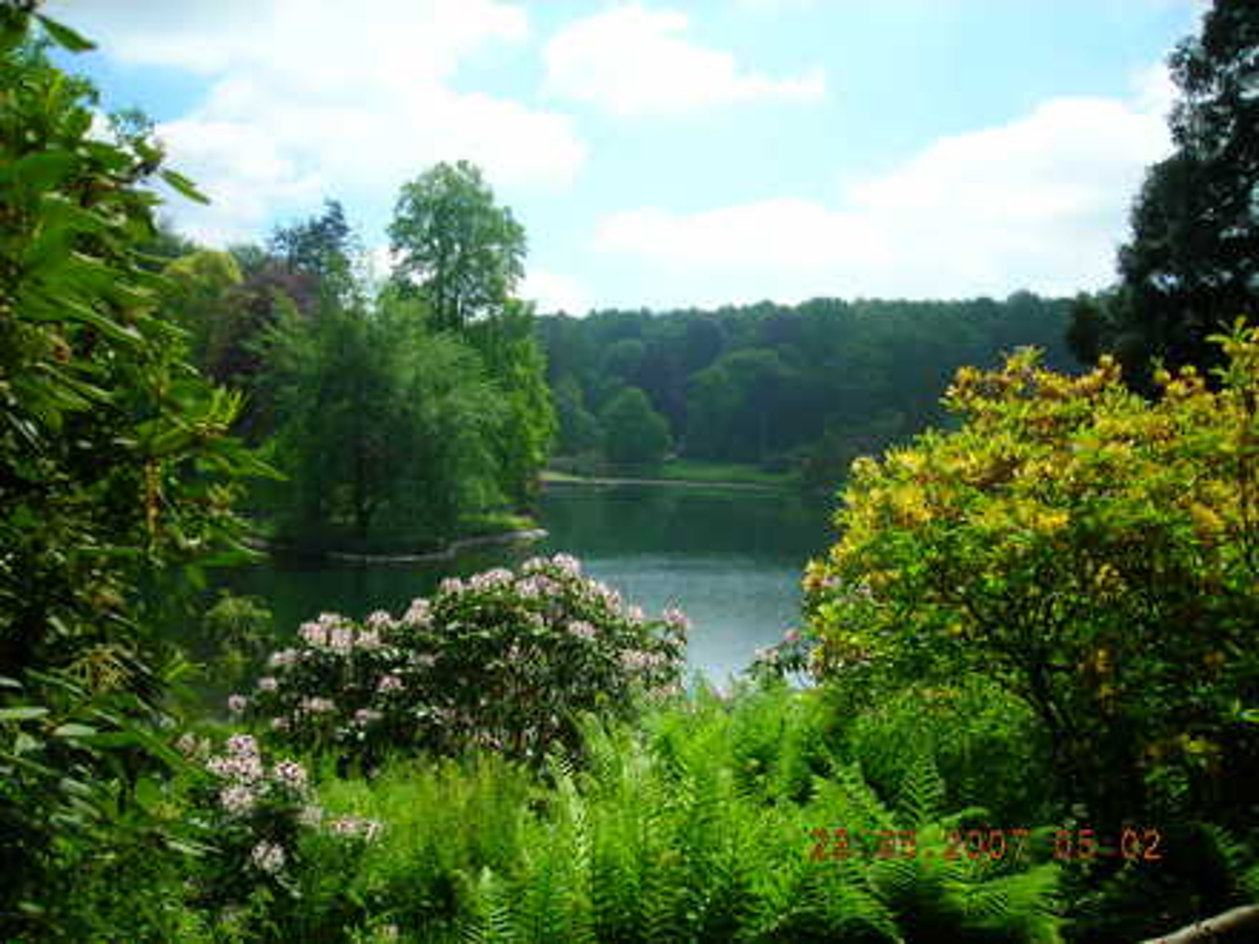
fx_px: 1382
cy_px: 472
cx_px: 630
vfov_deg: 37.7
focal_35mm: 38
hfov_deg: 49.0
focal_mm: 6.3
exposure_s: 1/184
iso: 50
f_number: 6.4
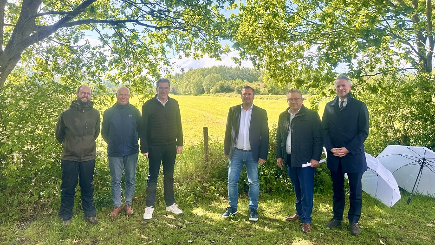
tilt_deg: -0.1
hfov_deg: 69.9
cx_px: 215
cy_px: 95
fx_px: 311
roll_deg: +0.2
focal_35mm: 27
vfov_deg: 42.6
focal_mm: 6.86
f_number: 1.78
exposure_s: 1/962
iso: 80
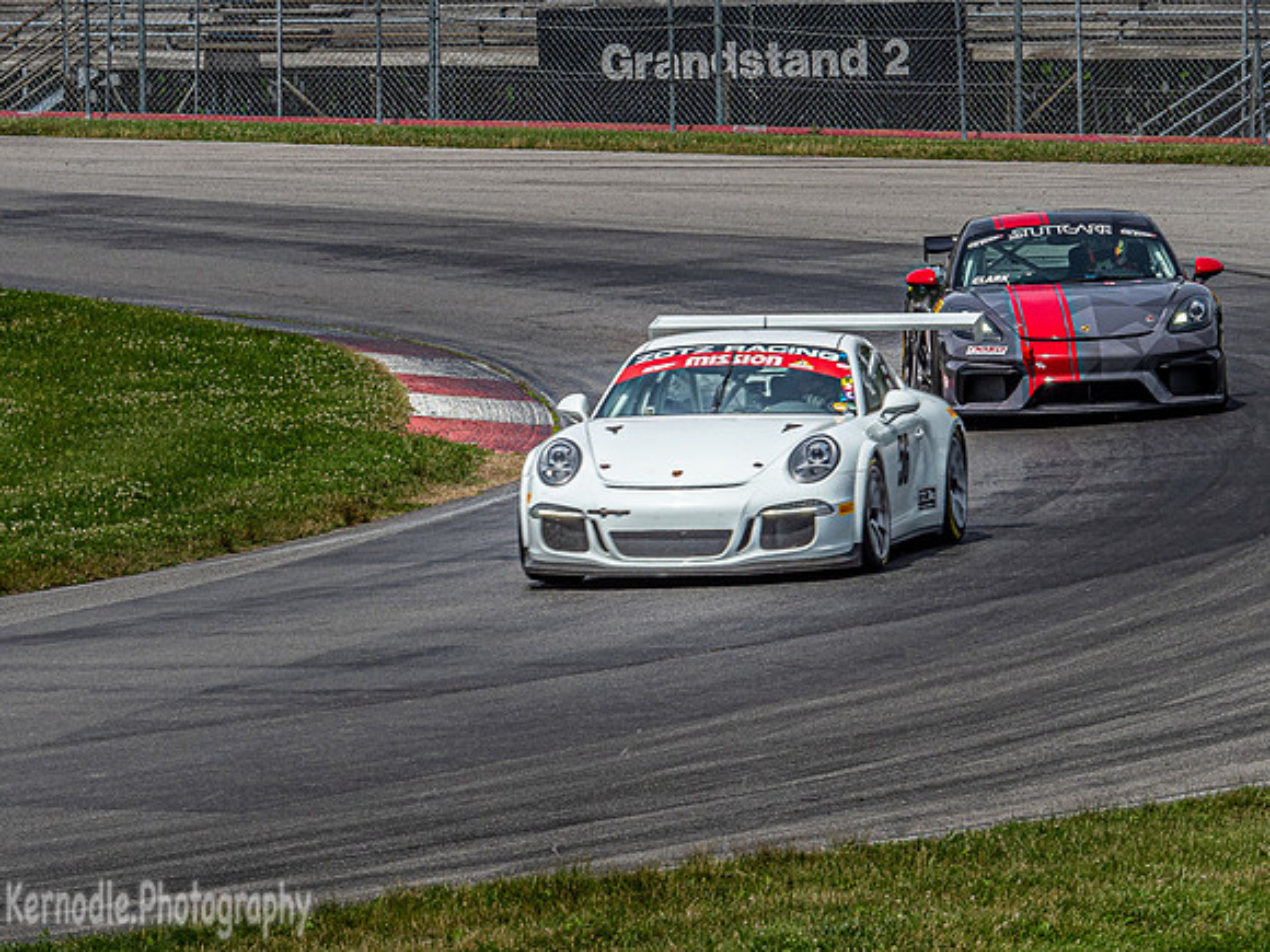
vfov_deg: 3.2
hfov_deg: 4.3
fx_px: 16797
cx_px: 576
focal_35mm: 458
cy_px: 375
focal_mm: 150
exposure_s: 1/320
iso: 200
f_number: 10
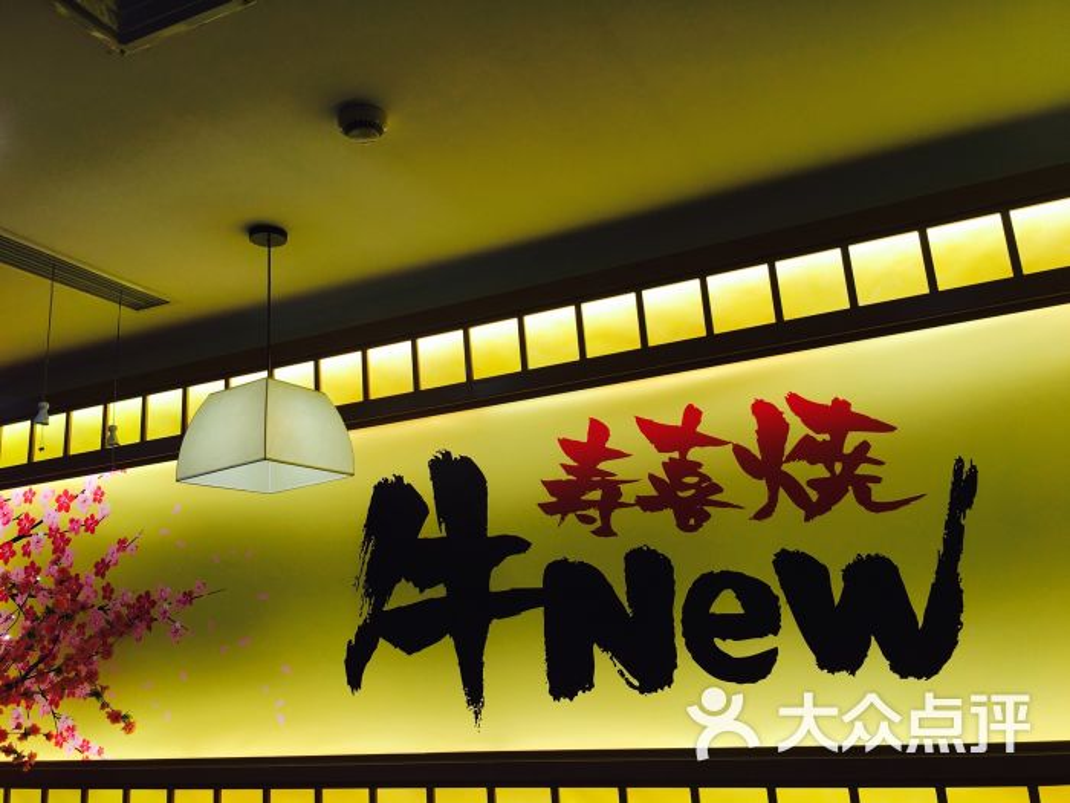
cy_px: 402
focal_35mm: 29
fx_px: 896
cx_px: 535
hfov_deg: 61.7
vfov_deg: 48.2
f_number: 2.2
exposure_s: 1/50
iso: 25
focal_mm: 4.15
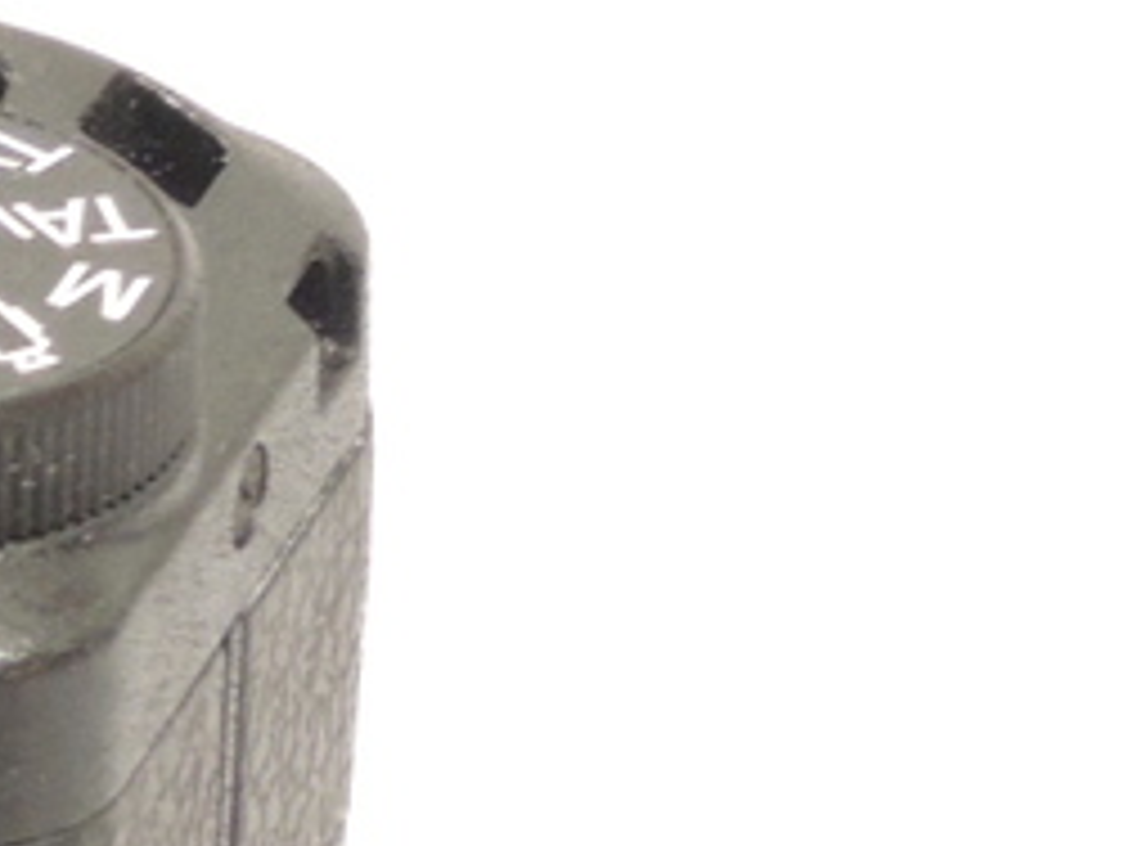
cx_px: -1570
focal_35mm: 264
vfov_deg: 5.6
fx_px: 8588
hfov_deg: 7.1
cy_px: 756
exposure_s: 1/40
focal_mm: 9.9
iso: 400
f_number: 4
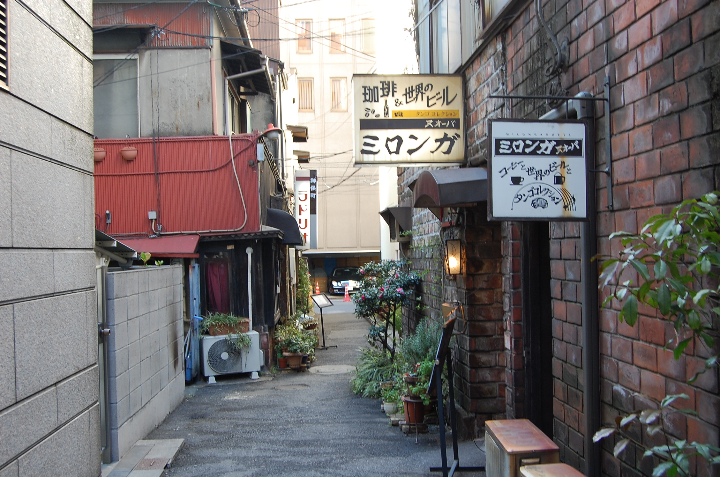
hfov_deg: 53.2
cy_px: 238
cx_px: 360
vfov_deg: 36.7
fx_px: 719
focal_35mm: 36
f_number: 7.1
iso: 400
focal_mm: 24
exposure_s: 1/30
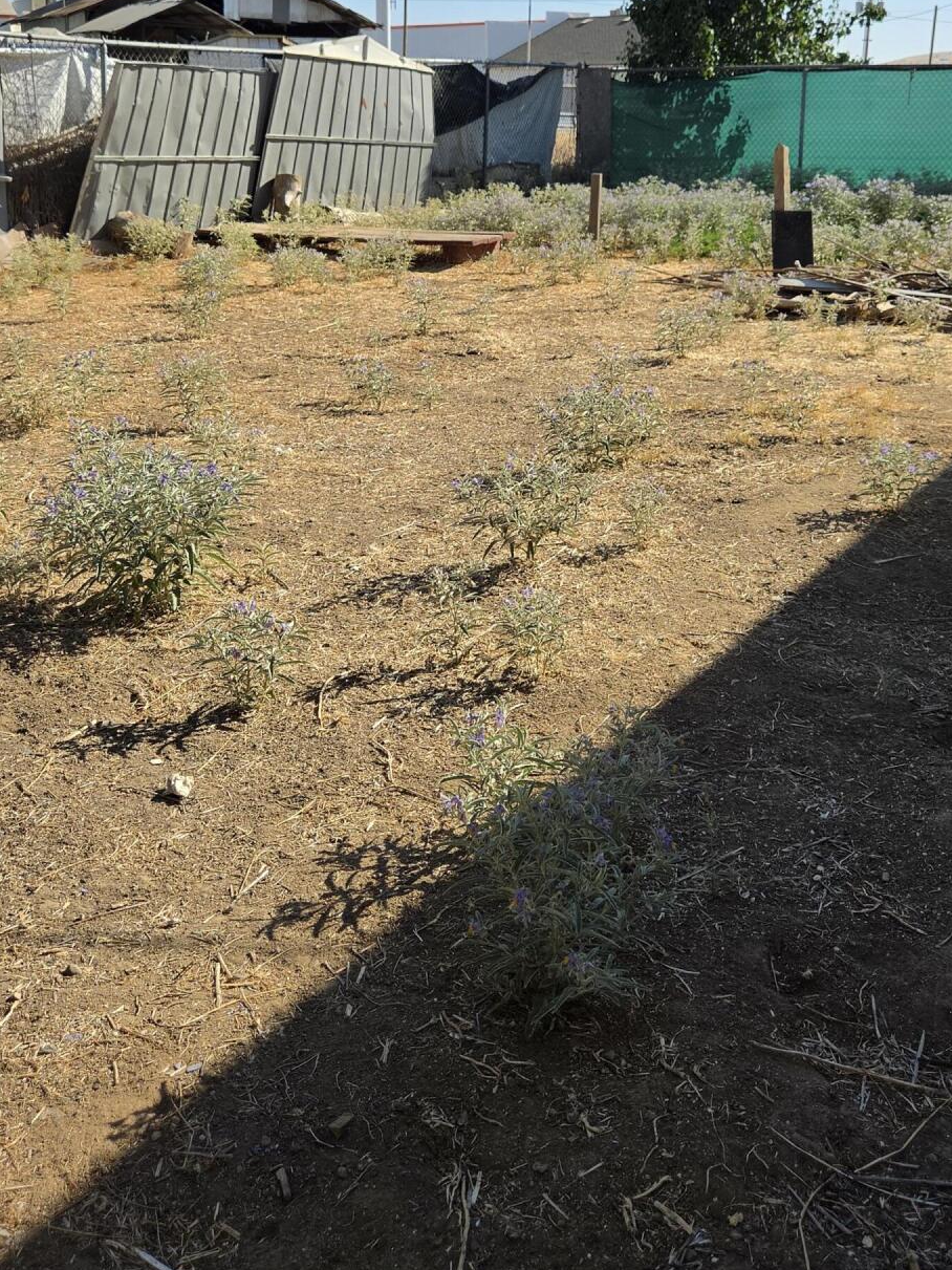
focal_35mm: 38
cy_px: 401
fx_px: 1394
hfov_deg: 37.7
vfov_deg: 48.0
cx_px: 516
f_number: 1.8
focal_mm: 5.4
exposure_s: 1/3935
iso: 80
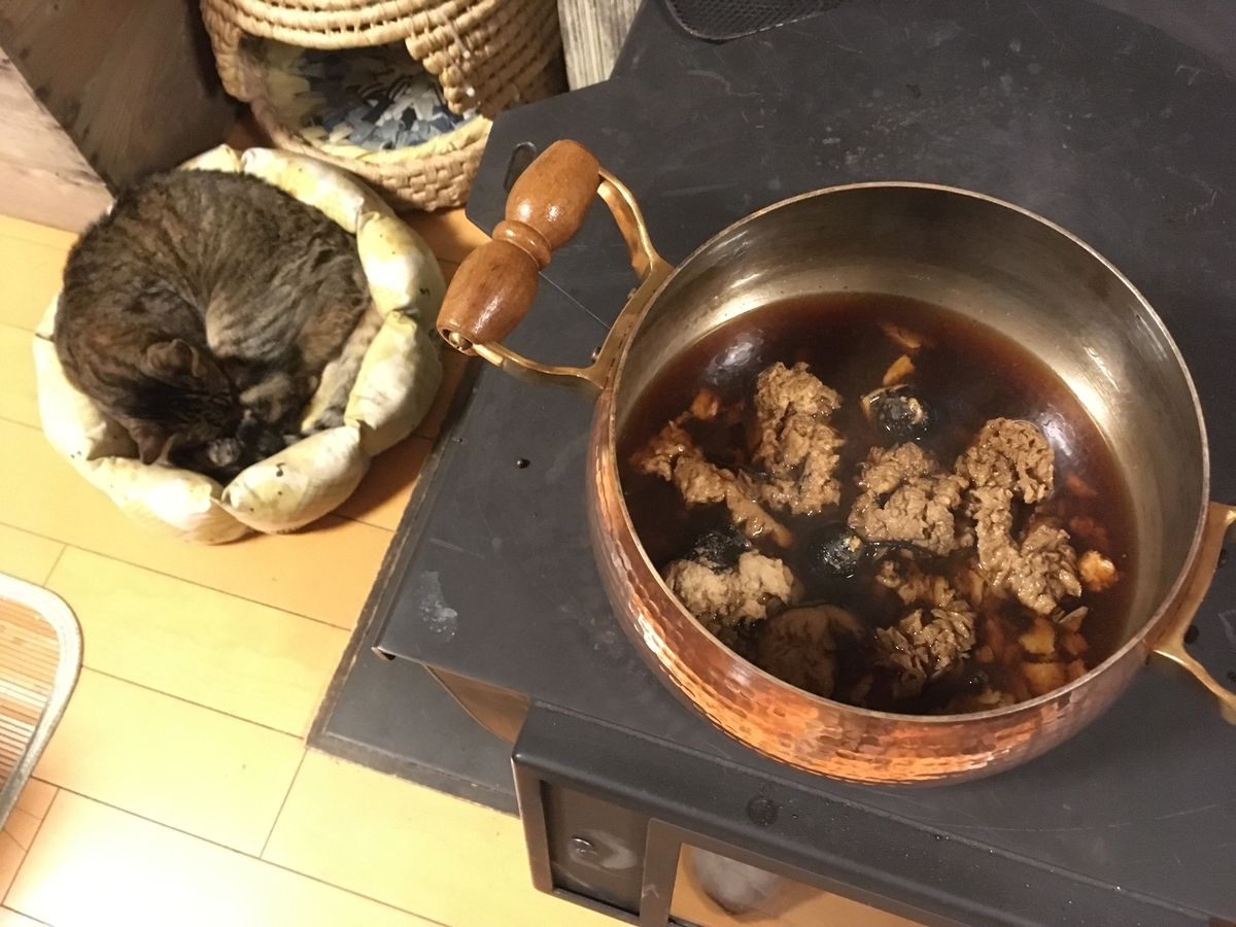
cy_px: 464
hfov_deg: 61.7
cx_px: 618
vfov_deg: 48.2
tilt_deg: -66.1
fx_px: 1035
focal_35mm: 29
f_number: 2.2
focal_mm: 4.15
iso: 800
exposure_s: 1/15
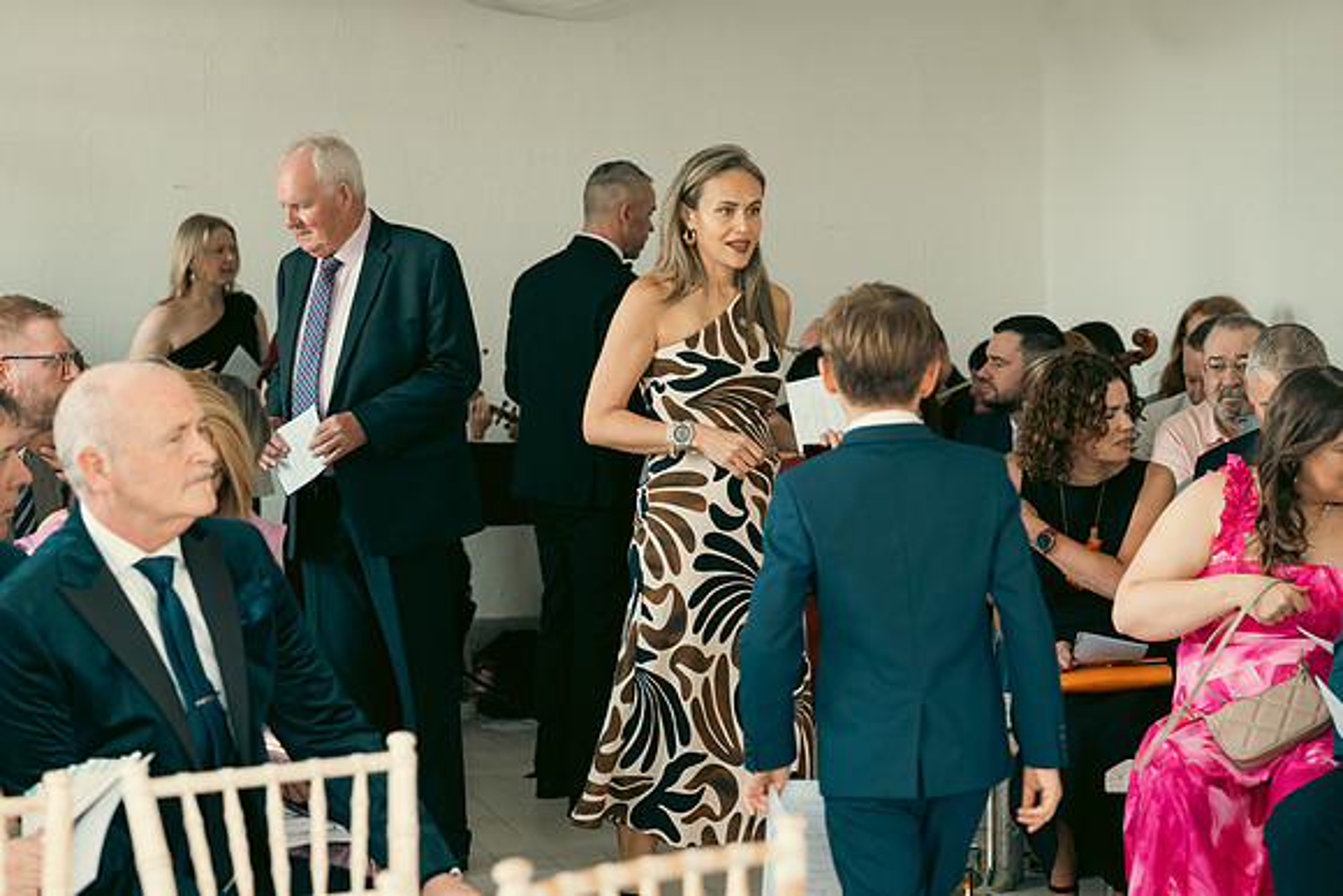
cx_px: 672
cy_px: 448
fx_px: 3918
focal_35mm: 105
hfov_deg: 19.5
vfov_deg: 13.0
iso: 800
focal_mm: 70
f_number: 3.5
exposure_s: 1/160
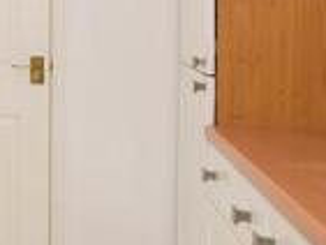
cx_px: -284
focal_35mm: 67
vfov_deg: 21.4
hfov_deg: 19.8
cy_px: 17
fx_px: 632
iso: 400
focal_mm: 10
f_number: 7.1
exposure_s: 1/30
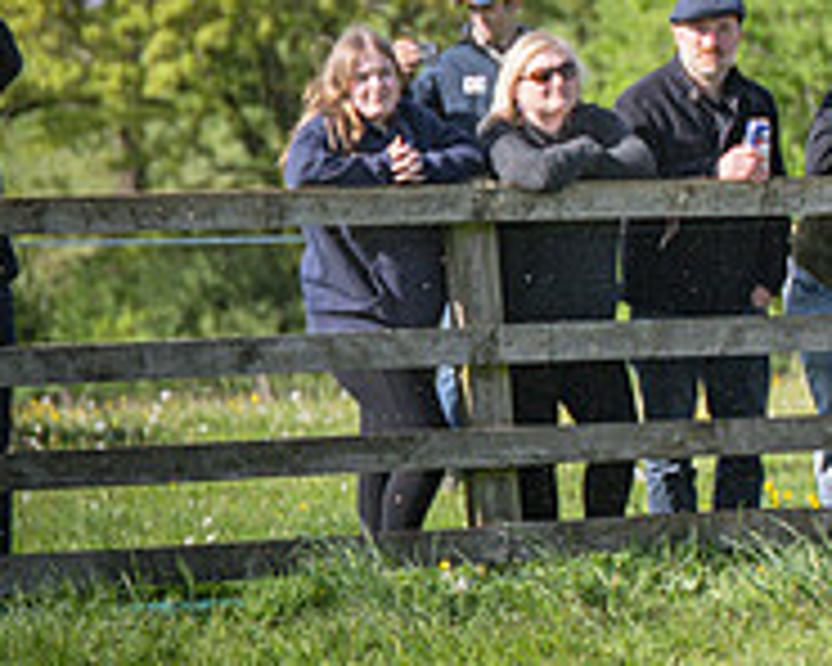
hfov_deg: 5.7
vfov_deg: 4.6
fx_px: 8274
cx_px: 1212
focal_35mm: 336
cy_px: -50
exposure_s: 1/3200
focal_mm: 98
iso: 400
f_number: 4
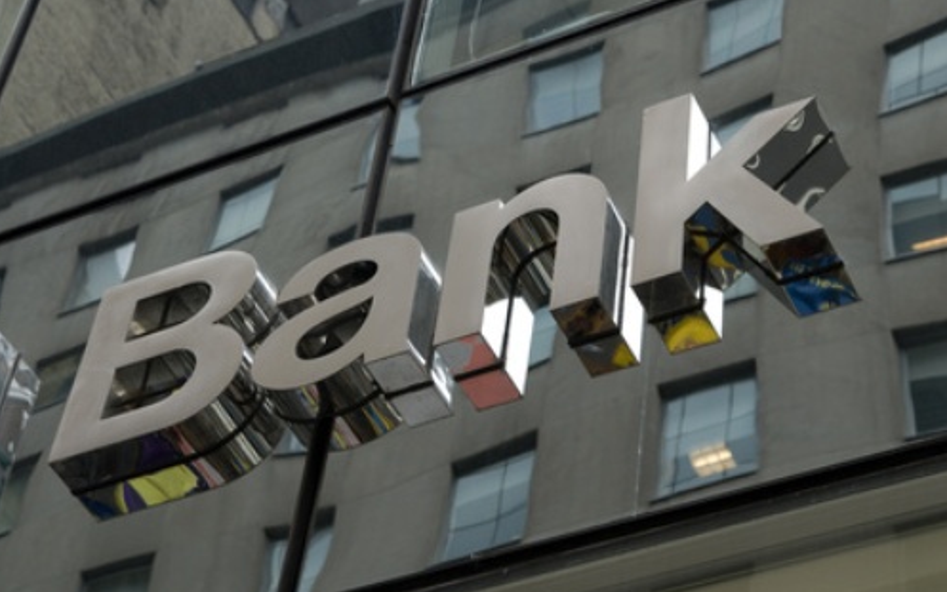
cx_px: 470
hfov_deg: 22.3
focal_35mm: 93
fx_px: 2401
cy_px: 298
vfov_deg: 14.1
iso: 200
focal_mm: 60
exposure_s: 1/160
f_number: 6.3
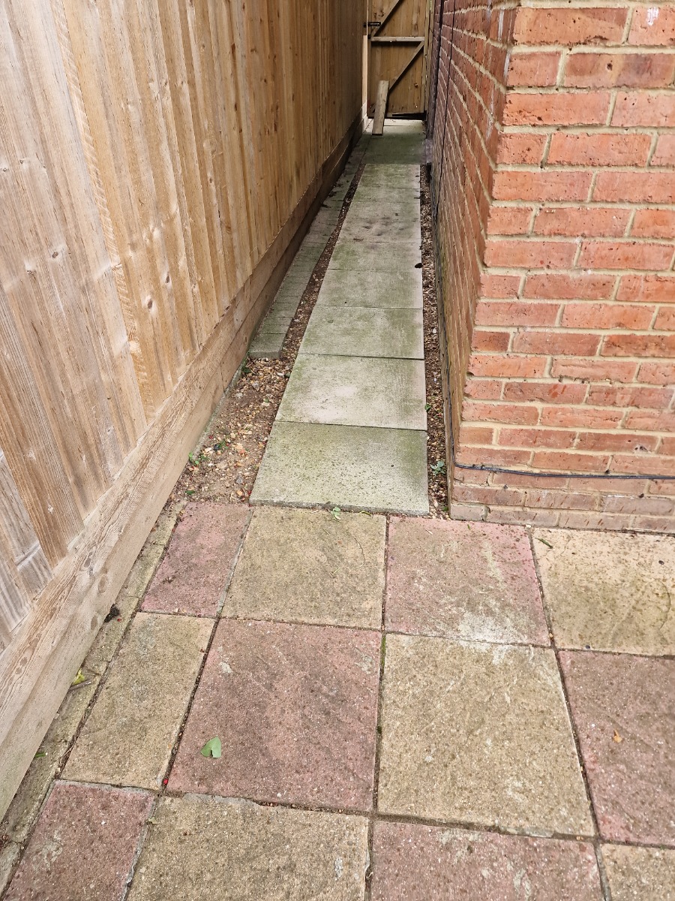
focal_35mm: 23
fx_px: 598
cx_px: 338
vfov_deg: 73.9
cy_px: 450
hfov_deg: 58.9
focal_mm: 6.4
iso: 50
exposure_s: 1/331
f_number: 1.8
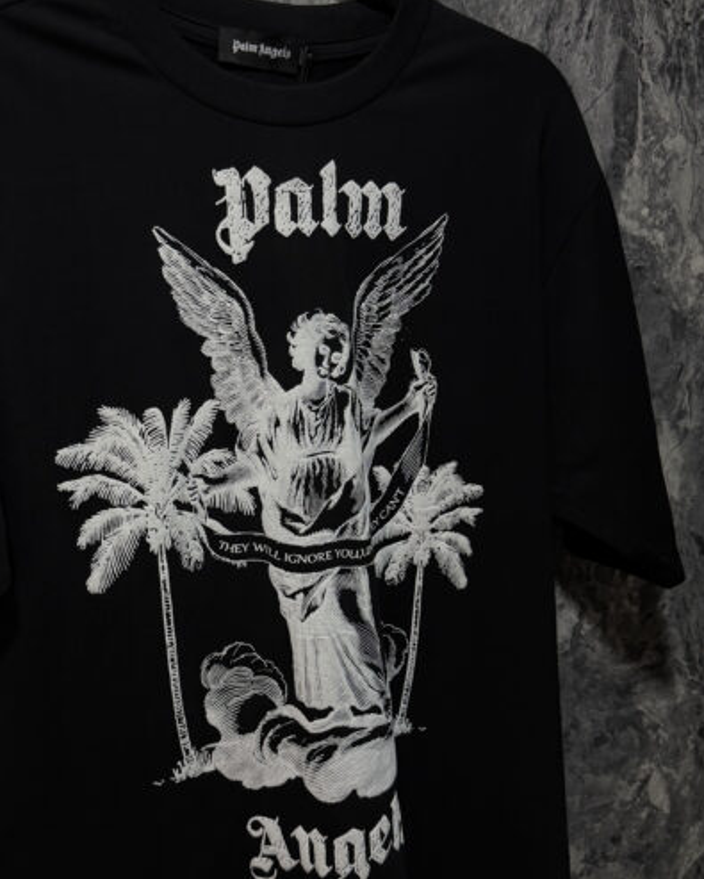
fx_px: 989
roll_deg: +0.2
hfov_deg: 38.7
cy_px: 496
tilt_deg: -13.1
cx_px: 235
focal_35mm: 38
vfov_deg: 47.8
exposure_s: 1/60
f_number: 1.78
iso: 160
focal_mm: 6.76
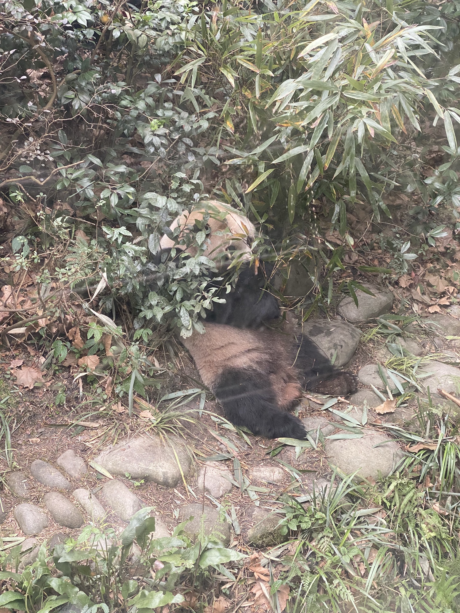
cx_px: 230
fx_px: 921
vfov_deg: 36.8
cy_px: 306
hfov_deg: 28.0
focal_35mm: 52
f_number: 2
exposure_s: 1/77
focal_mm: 6
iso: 160
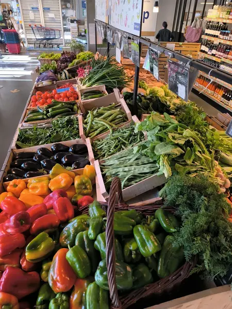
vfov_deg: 73.9
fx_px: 206
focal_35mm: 23
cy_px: 154
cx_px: 116
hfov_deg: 58.9
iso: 200
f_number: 1.65
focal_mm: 6.14
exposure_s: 1/100
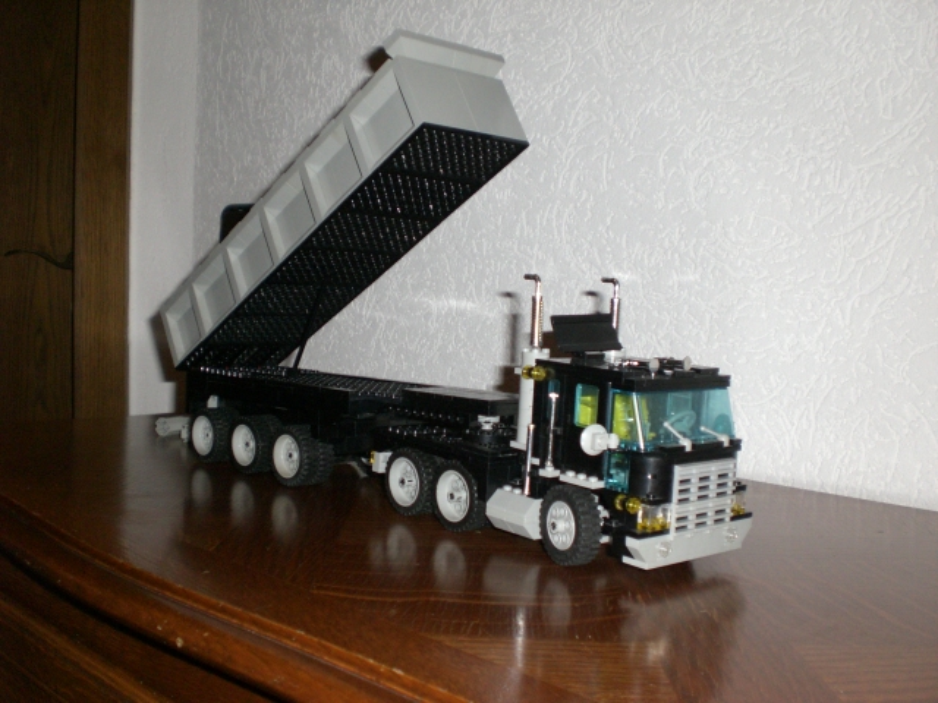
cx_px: 469
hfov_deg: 49.0
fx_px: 1030
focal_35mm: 38
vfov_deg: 37.7
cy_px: 352
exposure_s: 1/60
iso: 200
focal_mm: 6.3
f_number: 3.1
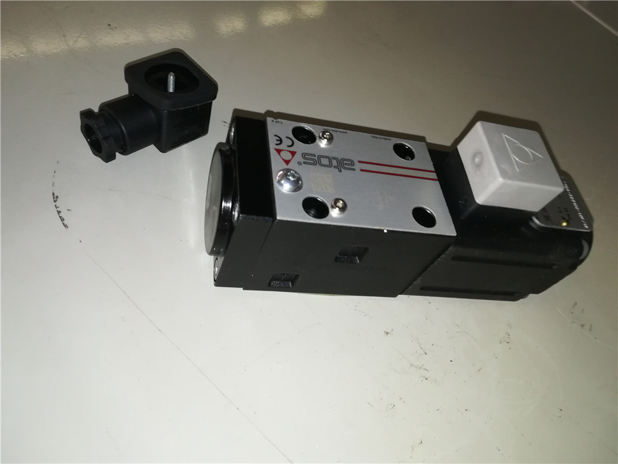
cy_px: 232
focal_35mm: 26
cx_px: 309
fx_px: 464
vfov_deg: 53.1
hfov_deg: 67.3
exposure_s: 1/30
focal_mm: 3.83
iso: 250
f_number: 2.2
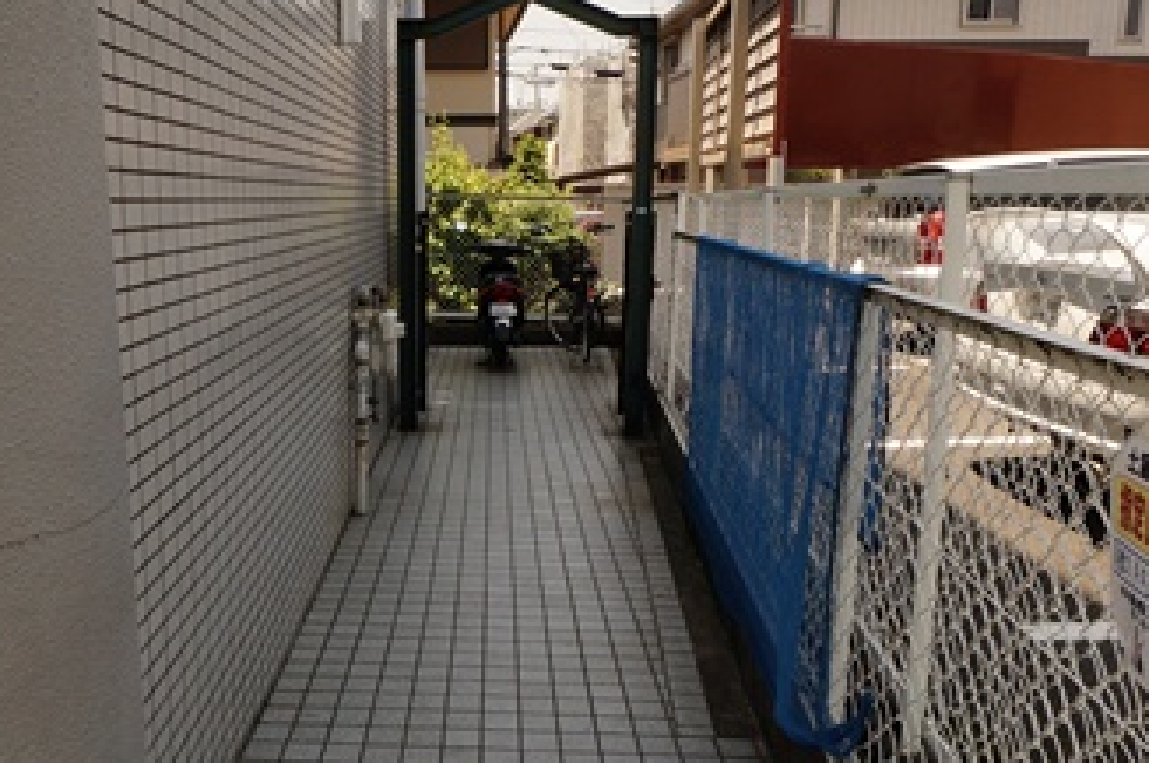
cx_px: 425
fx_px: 1052
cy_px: 418
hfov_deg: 56.6
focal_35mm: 33
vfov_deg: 39.8
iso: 100
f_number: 11
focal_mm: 10
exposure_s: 1/80
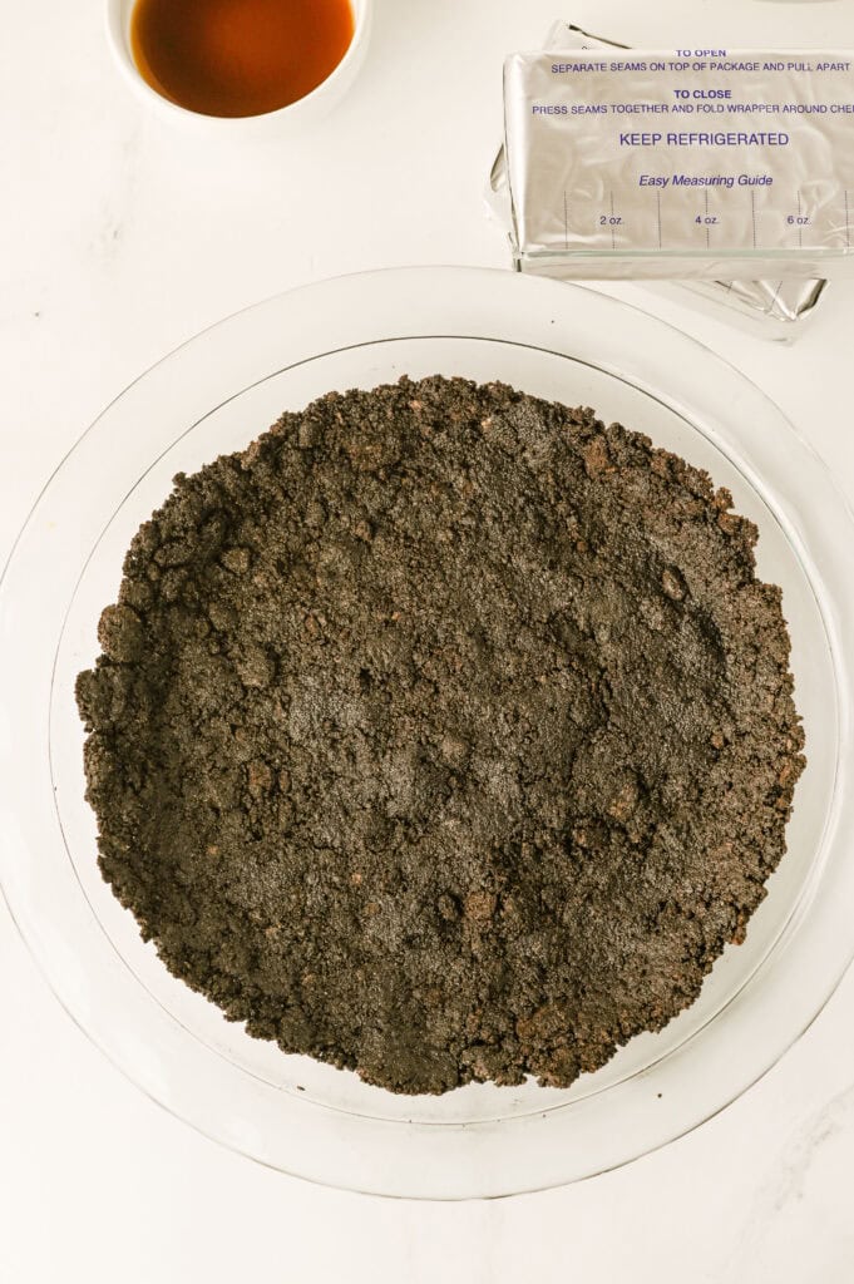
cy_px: 642
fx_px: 1782
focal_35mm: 50
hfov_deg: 26.9
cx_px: 427
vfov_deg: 39.6
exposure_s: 1/80
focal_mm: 50
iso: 160
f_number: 5
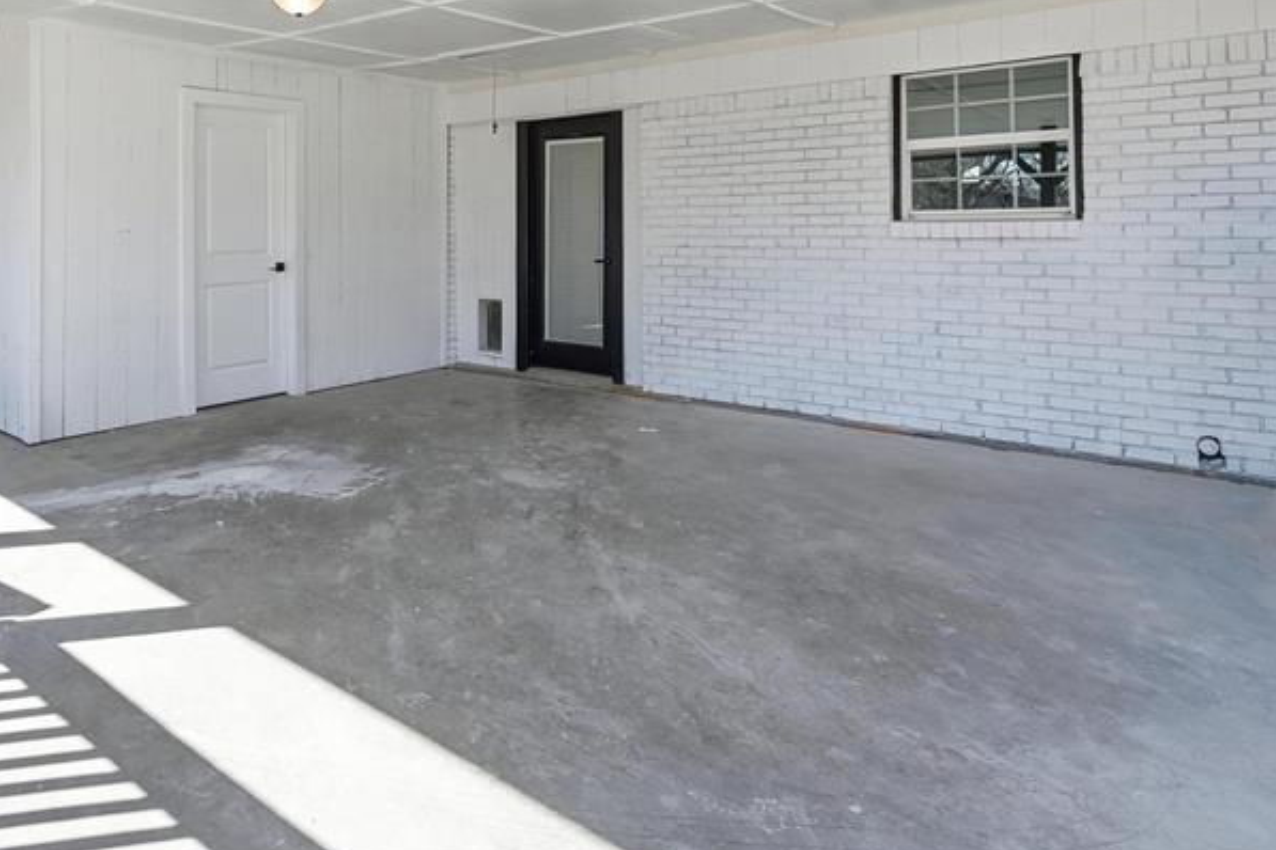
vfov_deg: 49.2
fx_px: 851
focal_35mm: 24
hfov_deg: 71.1
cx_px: 404
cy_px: 138
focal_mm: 14
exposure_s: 1/8000
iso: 1000
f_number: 7.1
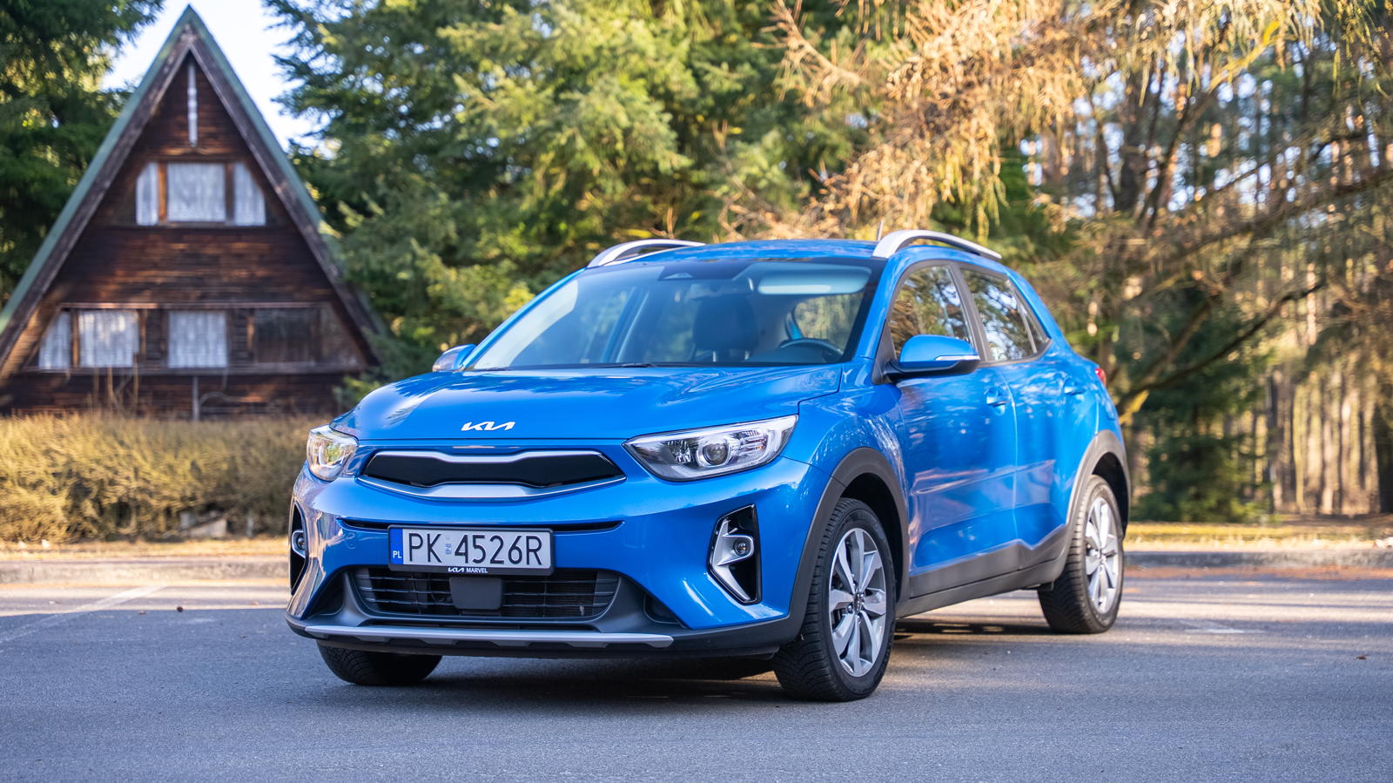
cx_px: 696
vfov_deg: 16.4
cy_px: 392
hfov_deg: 28.7
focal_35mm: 74
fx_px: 2718
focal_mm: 70
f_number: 2.8
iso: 640
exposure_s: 1/100
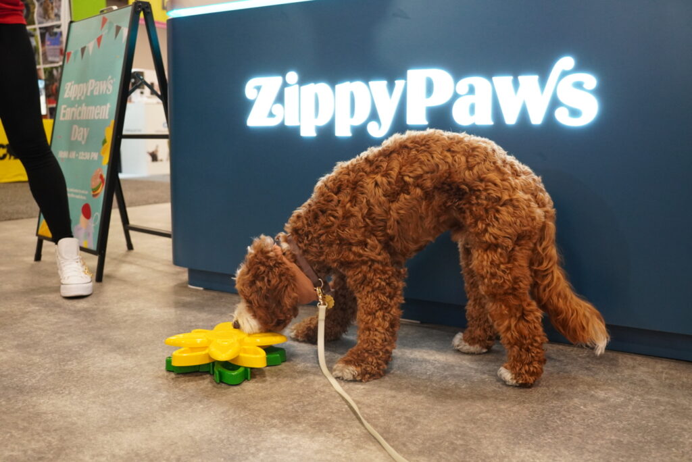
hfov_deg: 54.5
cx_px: 346
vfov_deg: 37.9
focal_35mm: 35
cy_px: 231
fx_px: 672
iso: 1600
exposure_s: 1/160
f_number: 3.2
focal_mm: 23.3
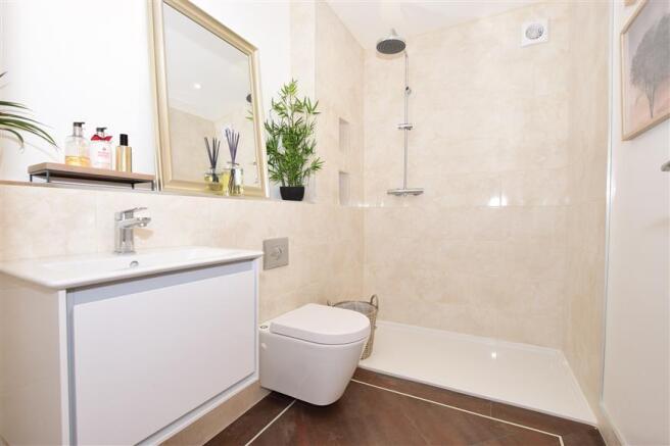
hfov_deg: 100.4
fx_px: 279
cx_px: 335
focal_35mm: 15
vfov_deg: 77.3
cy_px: 223
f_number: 9
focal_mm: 10
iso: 400
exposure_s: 1/60
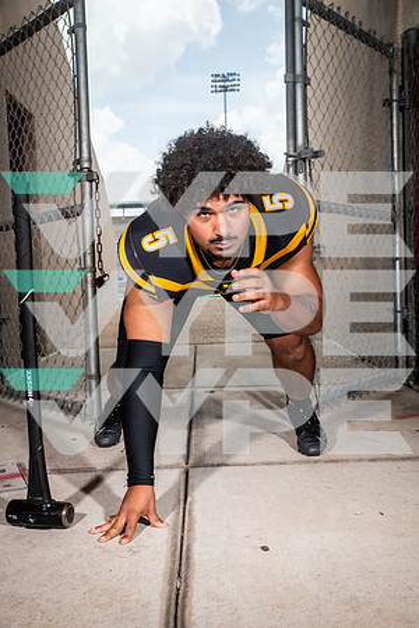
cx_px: 210
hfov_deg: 35.1
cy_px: 314
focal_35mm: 38
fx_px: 663
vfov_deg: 50.7
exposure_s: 1/400
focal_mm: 38
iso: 160
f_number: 7.1
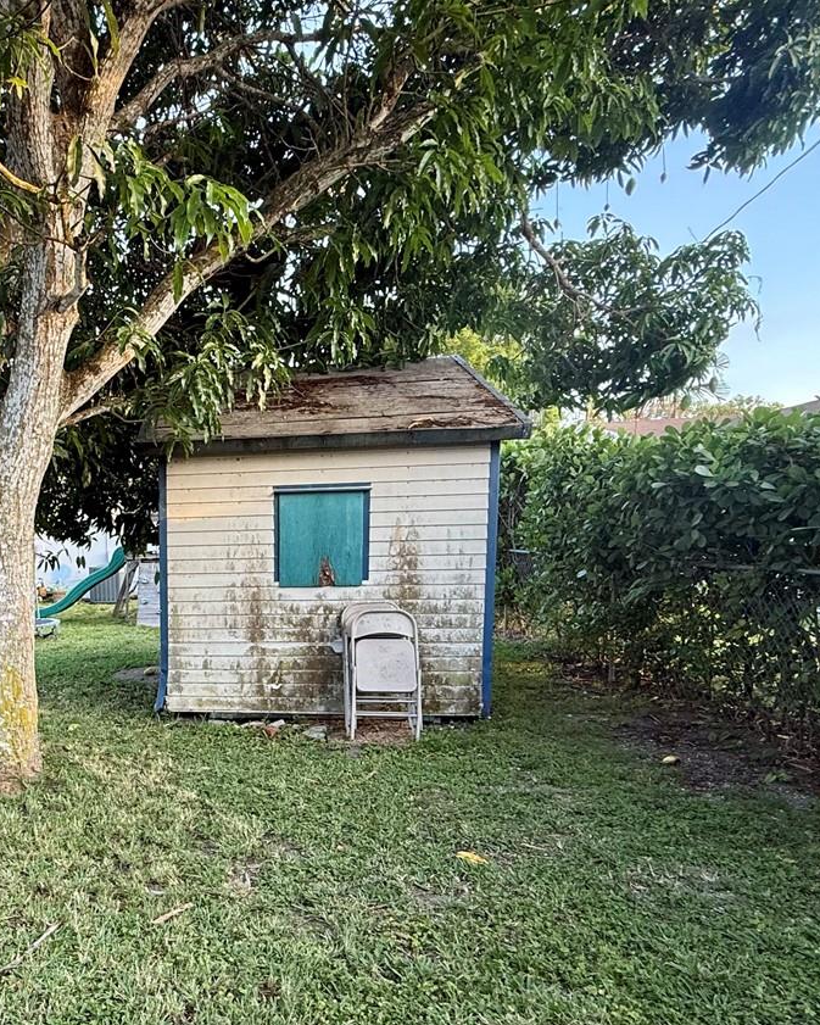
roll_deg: +2.1
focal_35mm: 26
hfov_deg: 49.8
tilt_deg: -6.1
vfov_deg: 65.2
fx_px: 789
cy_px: 633
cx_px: 105
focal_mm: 2.22
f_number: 2.2
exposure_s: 1/99
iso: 80
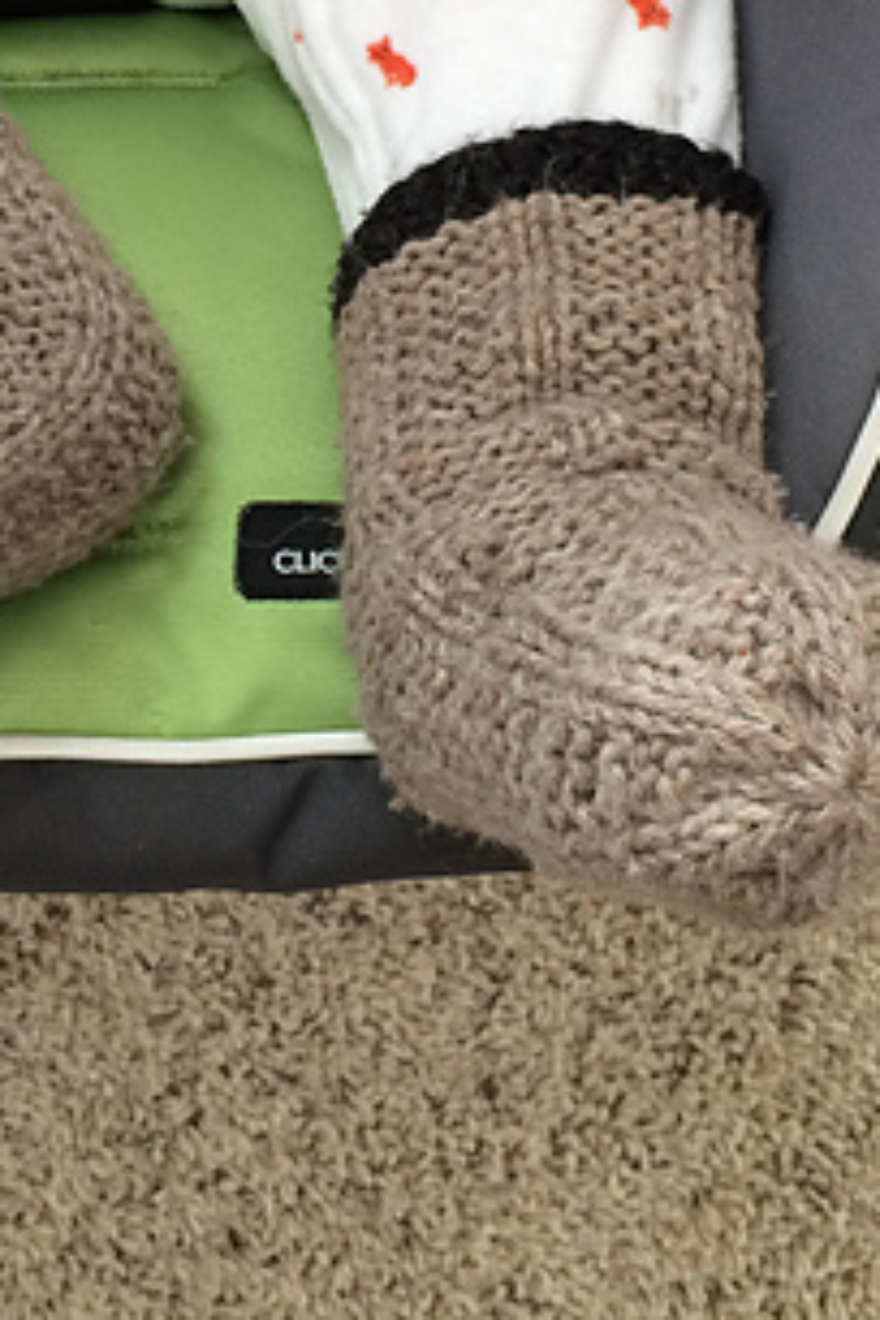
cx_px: 289
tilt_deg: -86.6
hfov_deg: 21.5
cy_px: 173
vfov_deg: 30.7
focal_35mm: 63
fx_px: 2310
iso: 40
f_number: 2.2
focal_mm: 4.15
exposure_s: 1/30
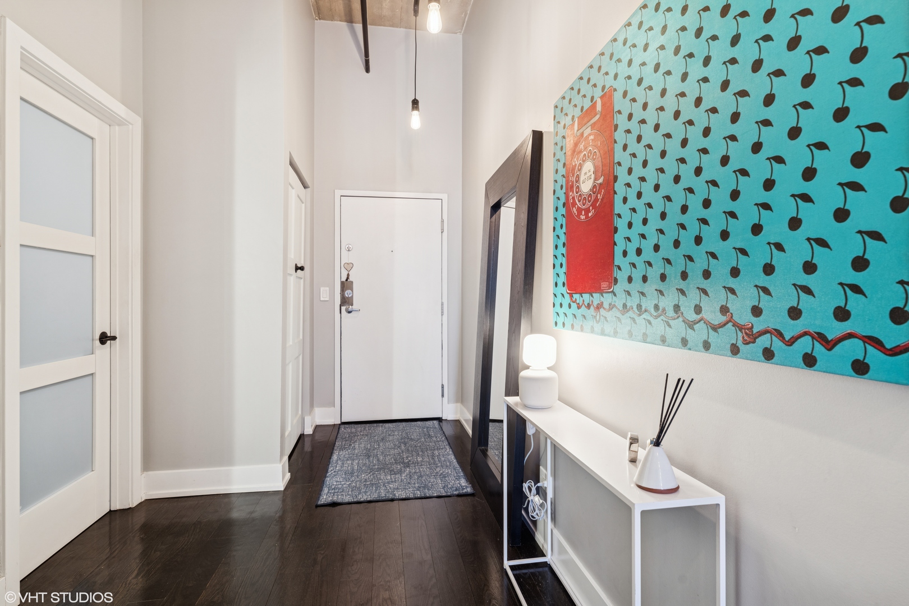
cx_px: 454
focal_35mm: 16
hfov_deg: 96.7
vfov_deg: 73.7
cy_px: 303
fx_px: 404
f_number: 8
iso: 320
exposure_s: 1/4
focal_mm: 16
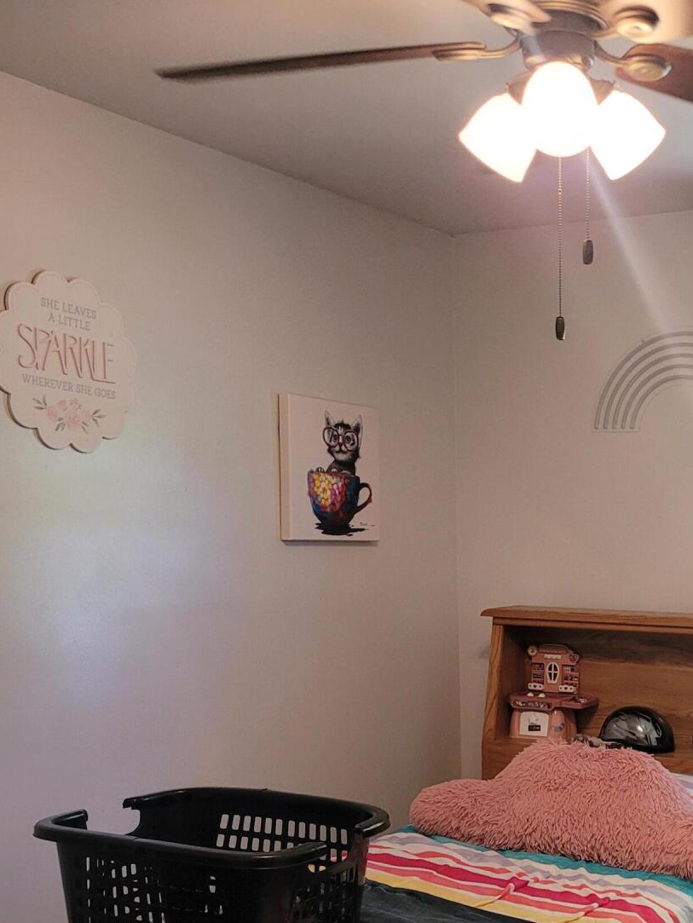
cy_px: 709
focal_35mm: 48
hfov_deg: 28.9
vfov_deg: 38.5
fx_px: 1281
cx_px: 638
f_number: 1.8
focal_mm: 5.4
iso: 200
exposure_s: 1/60
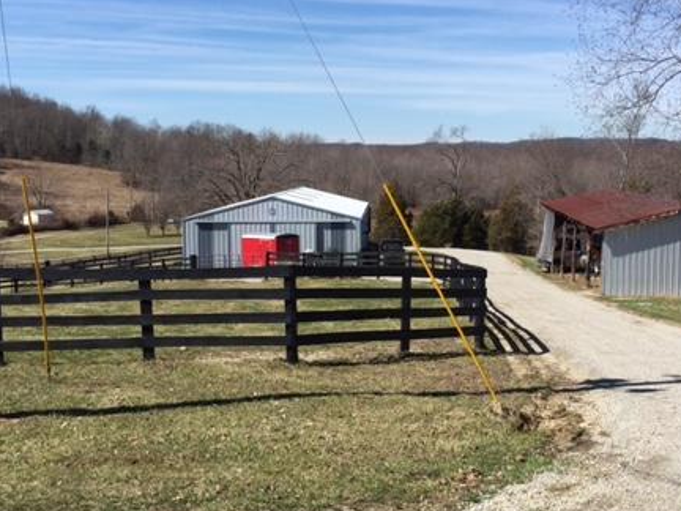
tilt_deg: -5.7
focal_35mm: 43
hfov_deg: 43.7
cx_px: 400
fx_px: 846
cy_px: 226
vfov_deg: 33.6
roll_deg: -0.4
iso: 32
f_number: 2.2
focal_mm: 4.15
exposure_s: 1/2083
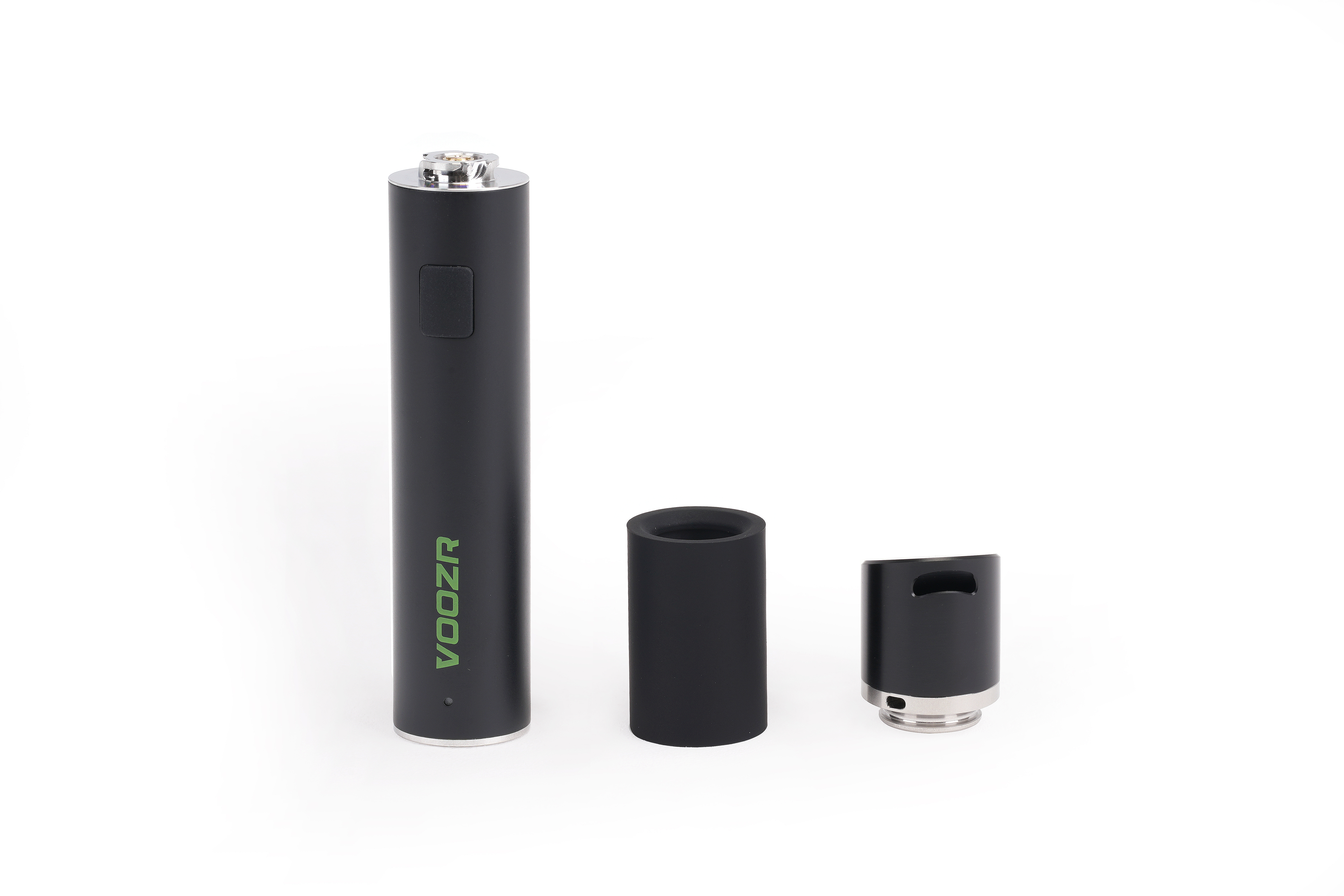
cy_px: 448
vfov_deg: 13.0
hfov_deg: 19.5
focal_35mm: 105
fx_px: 3920
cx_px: 672
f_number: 14
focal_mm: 105
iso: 125
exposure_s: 1/160
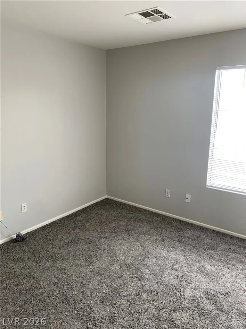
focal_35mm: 26
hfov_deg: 53.1
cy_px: 164
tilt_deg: -11.7
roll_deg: -2.1
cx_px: 123
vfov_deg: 67.3
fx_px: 246
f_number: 1.8
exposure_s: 1/120
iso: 64
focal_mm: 4.25
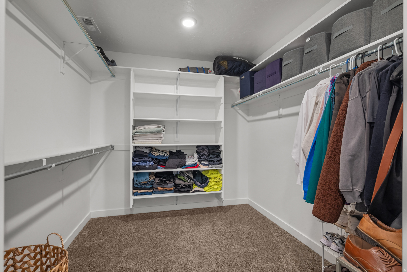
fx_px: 192
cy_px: 136
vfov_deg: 70.5
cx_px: 204
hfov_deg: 93.3
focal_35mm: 17
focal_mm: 17
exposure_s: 1/1.25
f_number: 8
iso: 500
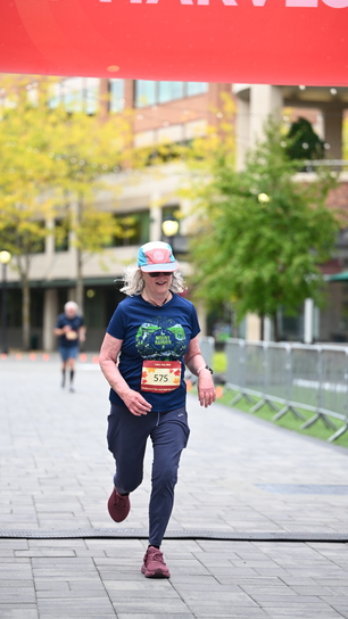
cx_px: 168
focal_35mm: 107
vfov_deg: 20.0
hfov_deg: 11.3
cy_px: 310
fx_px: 1755
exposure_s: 1/1250
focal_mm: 101
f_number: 2.8
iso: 640
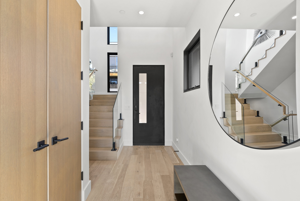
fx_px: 134
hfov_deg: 96.3
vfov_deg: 73.5
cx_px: 150
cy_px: 100
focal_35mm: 16
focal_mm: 16.1
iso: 40
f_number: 8
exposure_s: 1
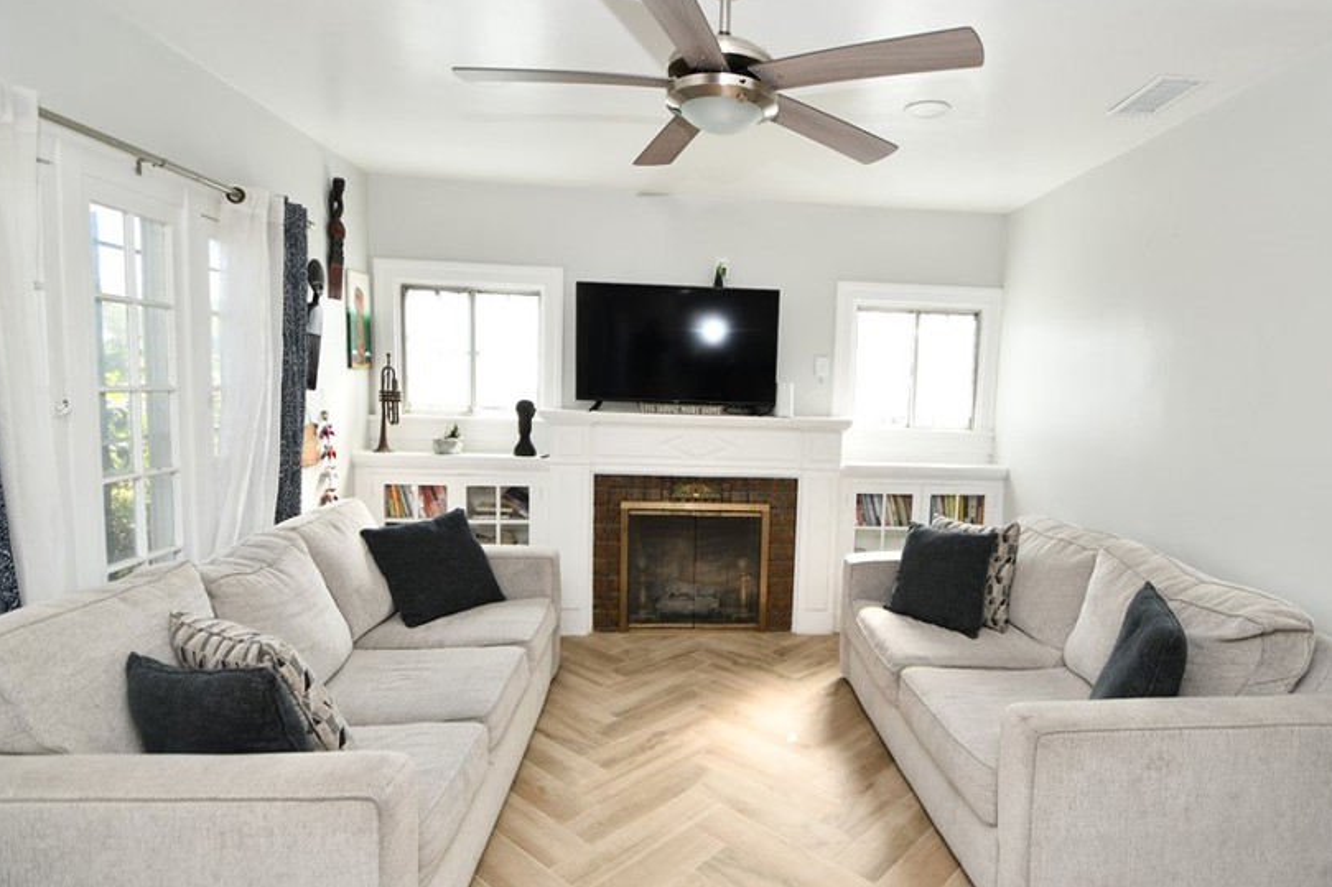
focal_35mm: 19
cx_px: 774
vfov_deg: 64.5
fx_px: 703
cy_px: 476
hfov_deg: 86.2
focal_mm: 10
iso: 200
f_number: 4.5
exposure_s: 1/80
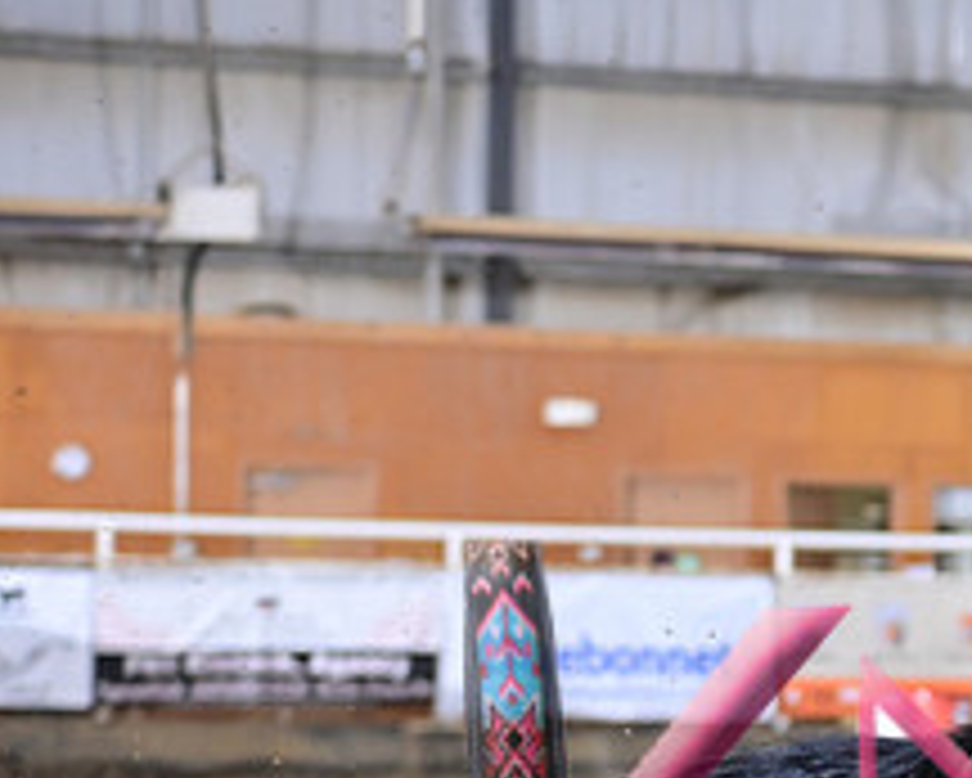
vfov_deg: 5.8
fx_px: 7627
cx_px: 1300
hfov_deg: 7.2
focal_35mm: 265
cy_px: 861
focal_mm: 105
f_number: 3.2
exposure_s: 1/250
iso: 1250
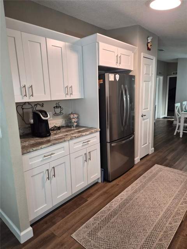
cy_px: 124
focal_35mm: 23
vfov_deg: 73.9
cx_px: 94
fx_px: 166
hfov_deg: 58.9
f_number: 1.8
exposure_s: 1/120
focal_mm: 5.4
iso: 250
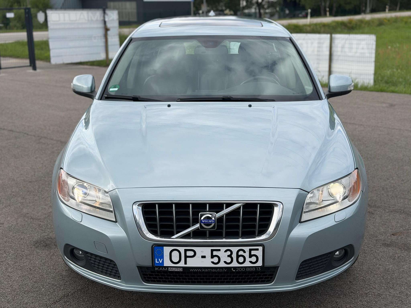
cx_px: 206
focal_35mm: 48
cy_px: 154
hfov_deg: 39.7
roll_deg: -0.1
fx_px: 570
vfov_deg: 30.3
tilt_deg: -14.0
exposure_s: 1/2667
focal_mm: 6.76
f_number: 1.78
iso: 64
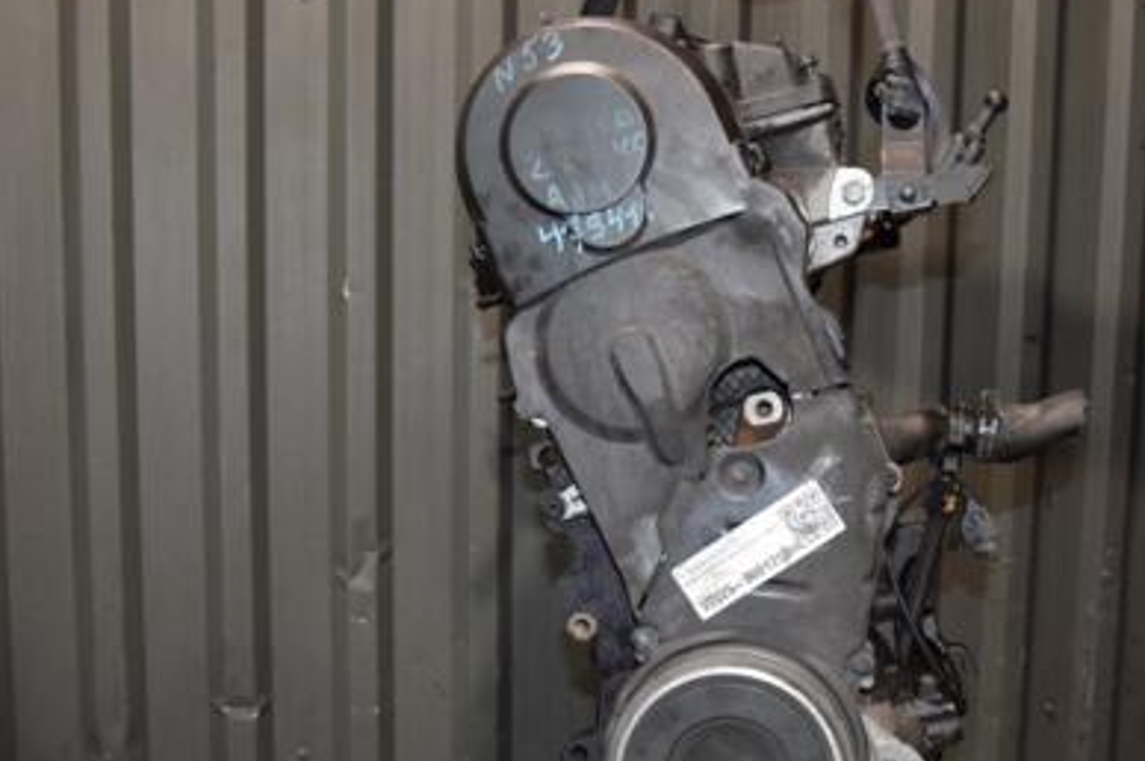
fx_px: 1550
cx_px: 693
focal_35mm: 49
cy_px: 504
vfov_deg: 27.4
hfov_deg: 40.3
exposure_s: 1/60
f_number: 5
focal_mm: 21
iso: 800
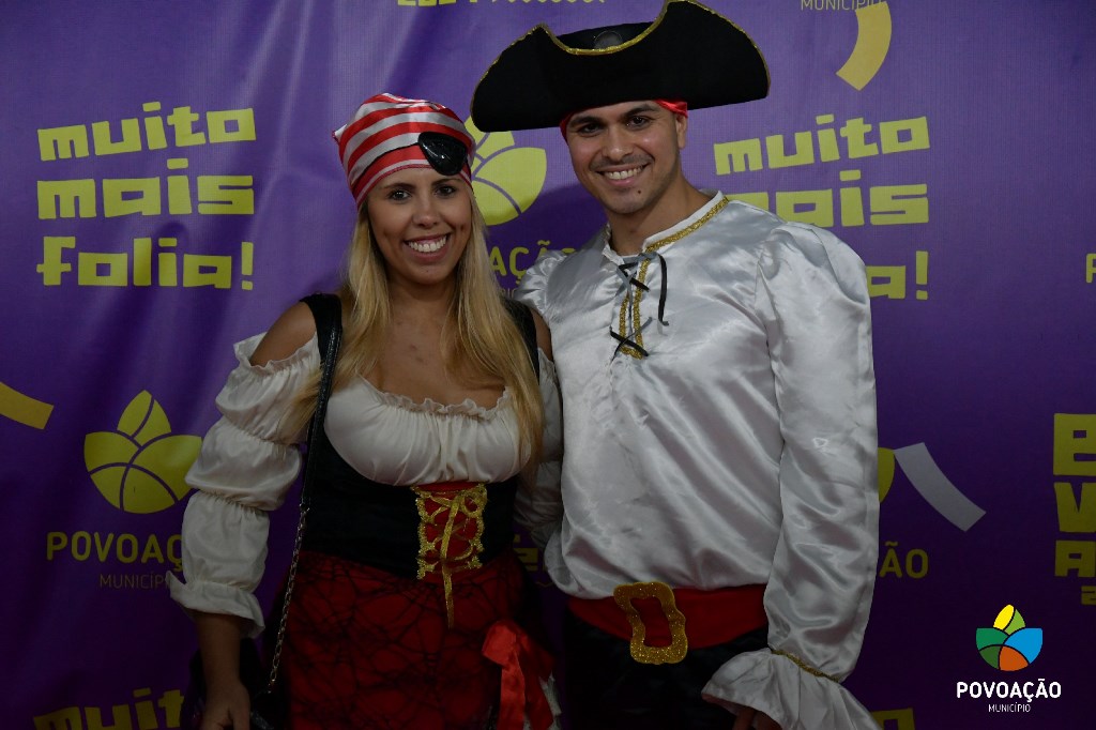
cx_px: 548
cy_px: 365
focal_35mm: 105
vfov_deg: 13.0
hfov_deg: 19.5
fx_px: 3195
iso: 2800
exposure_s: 1/250
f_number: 5.3
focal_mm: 70
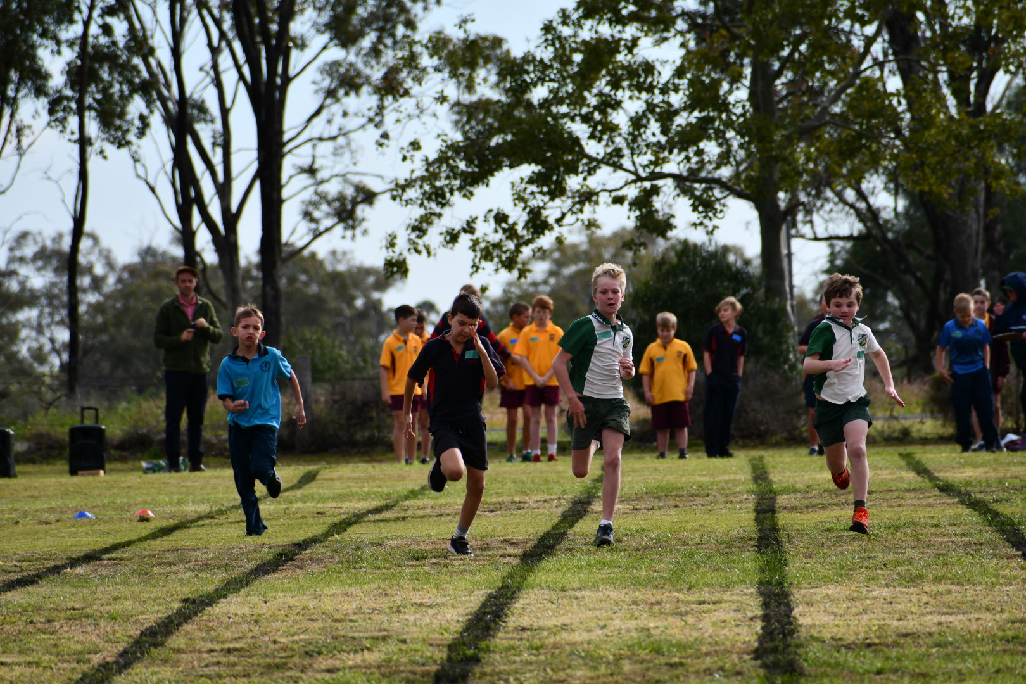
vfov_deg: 3.1
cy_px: 342
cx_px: 513
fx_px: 12824
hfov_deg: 4.6
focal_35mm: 450
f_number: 8
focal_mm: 300
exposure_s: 1/500
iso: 200
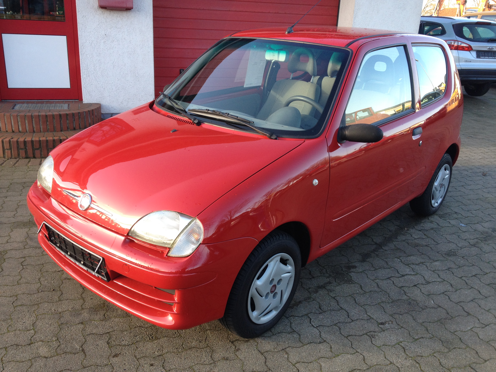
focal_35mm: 35
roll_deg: -2.0
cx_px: 248
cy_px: 186
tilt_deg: -19.1
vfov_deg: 40.7
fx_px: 502
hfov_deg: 52.6
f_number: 2.4
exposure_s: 1/146
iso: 50
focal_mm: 4.28
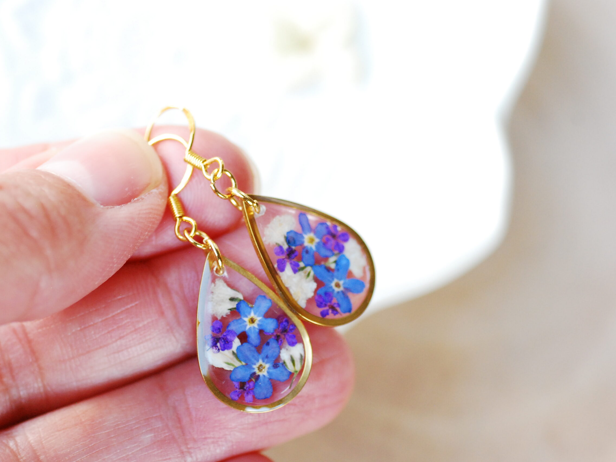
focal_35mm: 146
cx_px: 282
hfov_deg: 13.5
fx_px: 2598
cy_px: 231
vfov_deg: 10.2
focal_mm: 90
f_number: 6.3
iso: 1000
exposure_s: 1/80
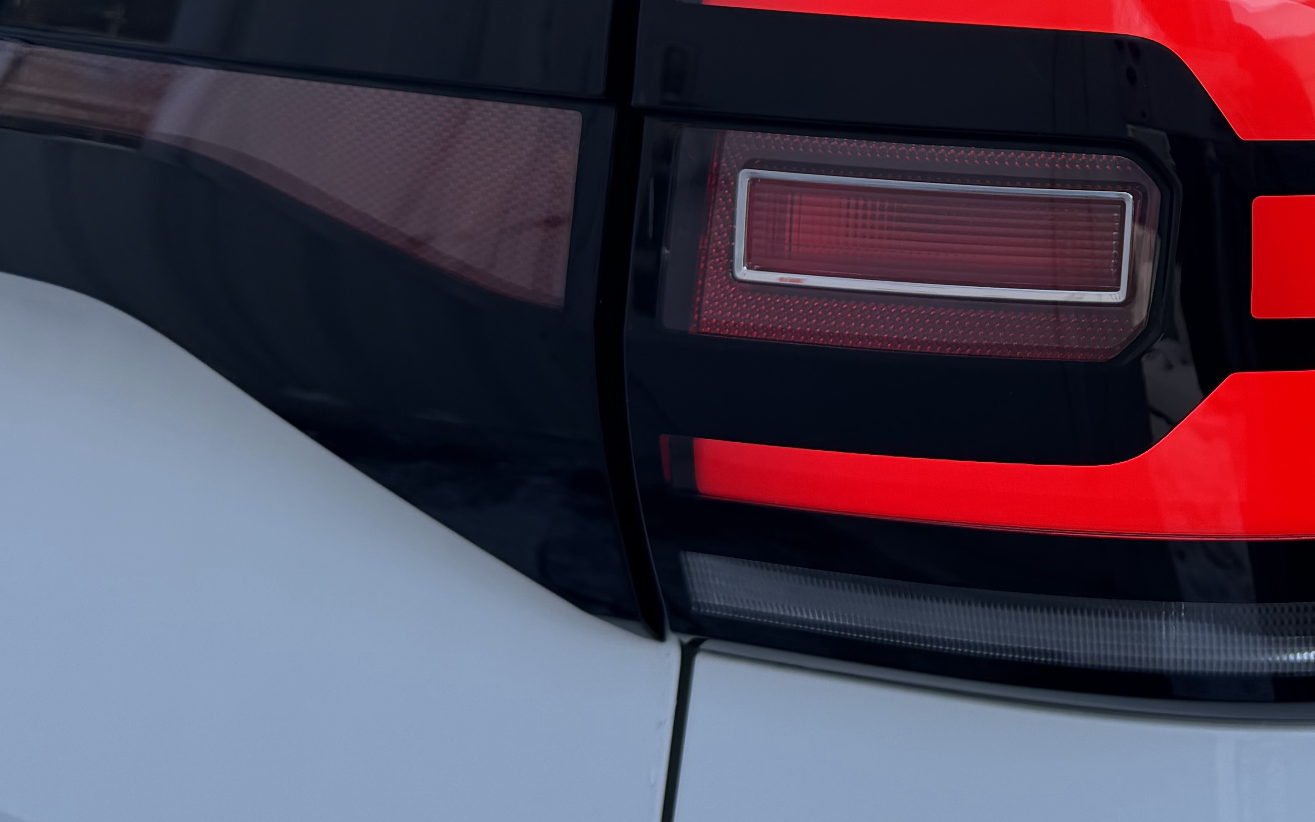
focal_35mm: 53
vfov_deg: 23.7
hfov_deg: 35.6
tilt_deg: -12.9
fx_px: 1899
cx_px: 1214
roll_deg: +0.6
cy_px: 69
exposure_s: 1/1032
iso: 80
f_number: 1.78
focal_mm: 6.76
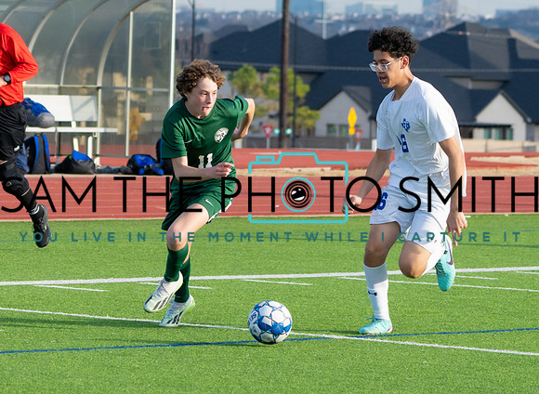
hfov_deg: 7.8
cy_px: 143
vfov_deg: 5.7
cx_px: 197
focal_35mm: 256
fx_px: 3945
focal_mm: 107
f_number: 4.5
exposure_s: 1/1250
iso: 500
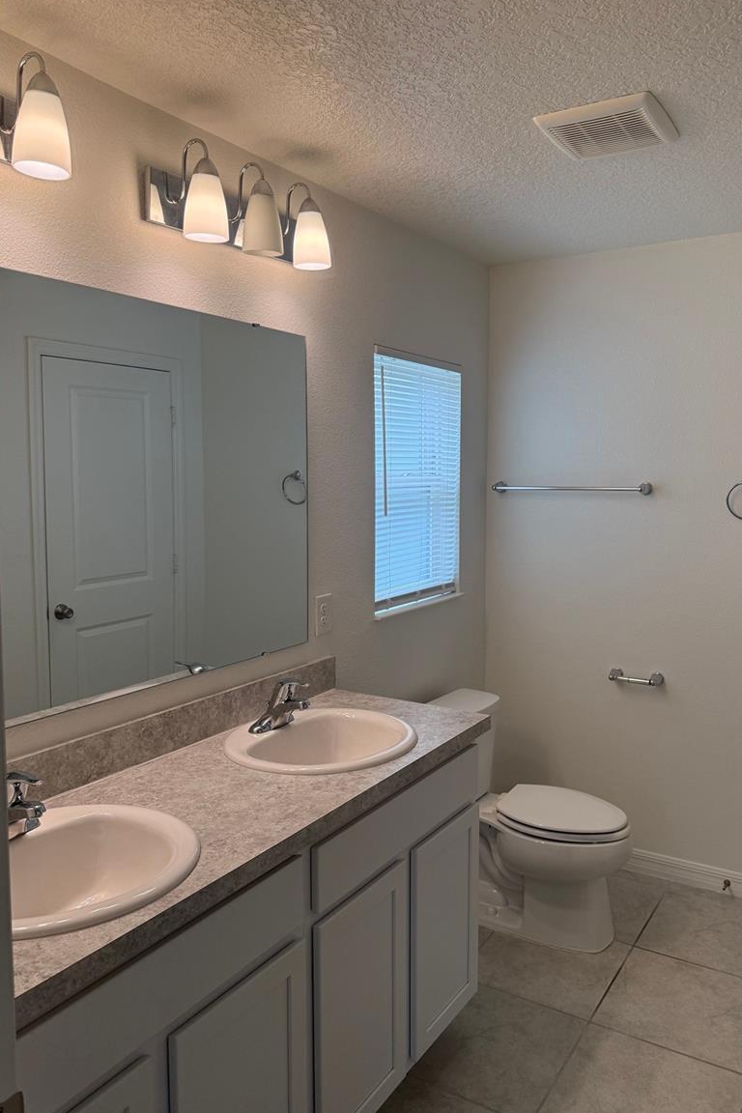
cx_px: 427
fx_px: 804
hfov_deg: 49.4
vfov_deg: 69.4
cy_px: 538
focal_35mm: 26
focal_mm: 6.76
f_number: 1.78
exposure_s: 1/309
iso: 100
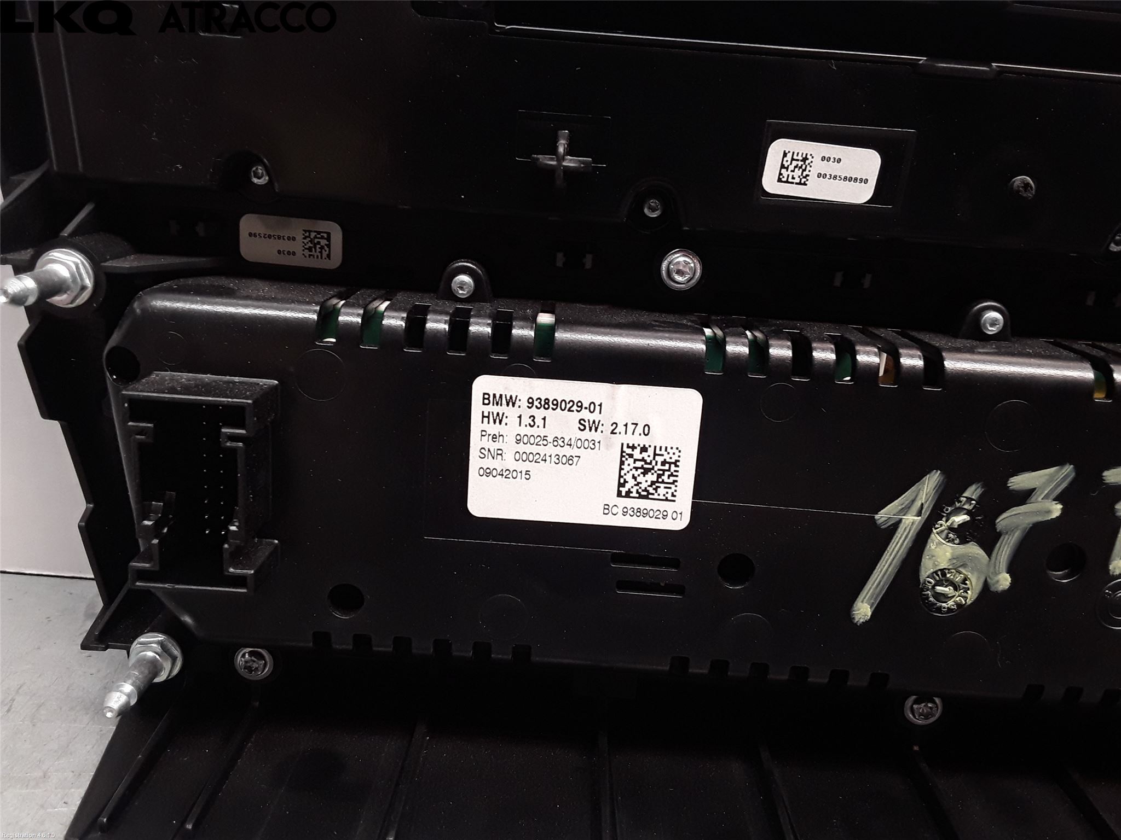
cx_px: 560
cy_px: 420
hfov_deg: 63.4
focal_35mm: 28
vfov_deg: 49.7
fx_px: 907
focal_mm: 2.91
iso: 100
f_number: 1.9
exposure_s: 1/50
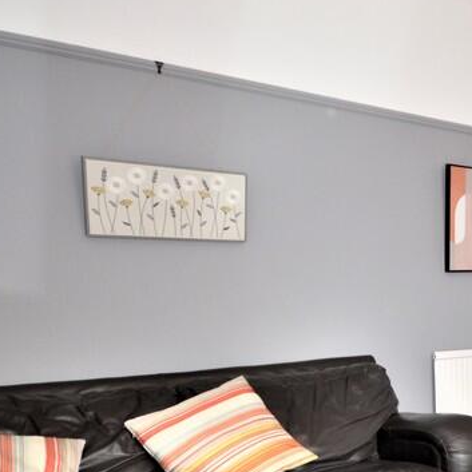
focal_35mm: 37
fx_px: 571
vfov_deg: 42.9
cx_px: 560
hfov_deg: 35.7
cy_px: 375
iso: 450
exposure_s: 1/60
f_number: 4
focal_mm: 10
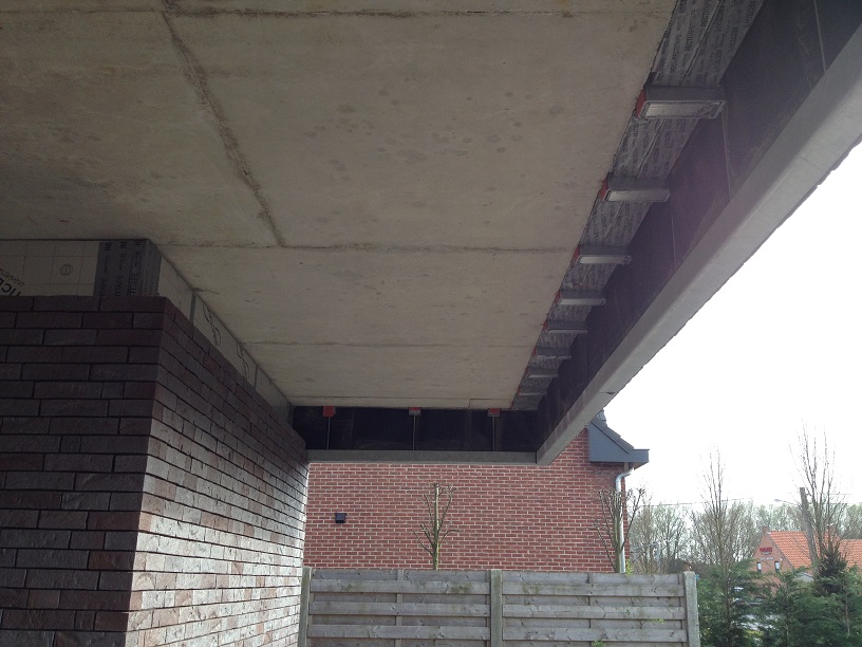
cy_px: 324
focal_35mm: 35
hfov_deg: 52.6
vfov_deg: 40.7
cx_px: 431
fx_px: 872
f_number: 2.4
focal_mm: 4.28
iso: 50
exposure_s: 1/227
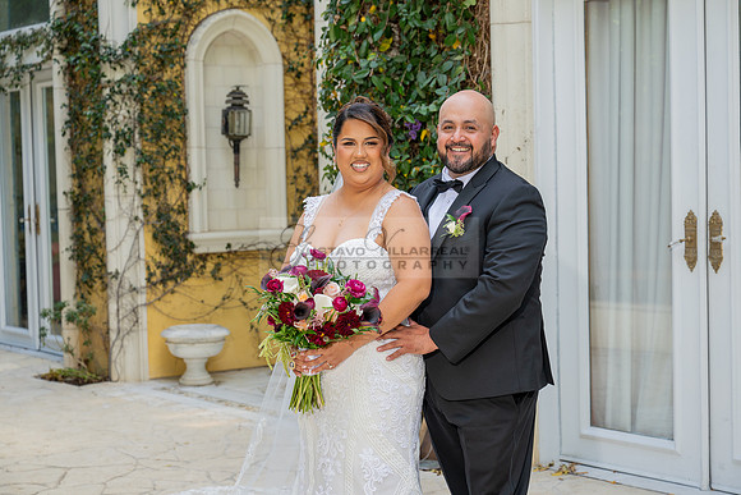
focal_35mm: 66
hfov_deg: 30.5
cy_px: 248
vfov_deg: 20.6
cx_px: 370
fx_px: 1359
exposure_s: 1/200
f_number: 4.5
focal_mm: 66
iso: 200
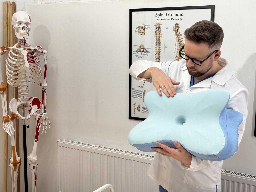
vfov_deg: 30.3
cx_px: 128
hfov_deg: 39.7
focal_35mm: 48
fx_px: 355
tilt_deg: -9.4
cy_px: 96
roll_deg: -0.4
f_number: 1.78
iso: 64
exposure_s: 1/272
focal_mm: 6.76
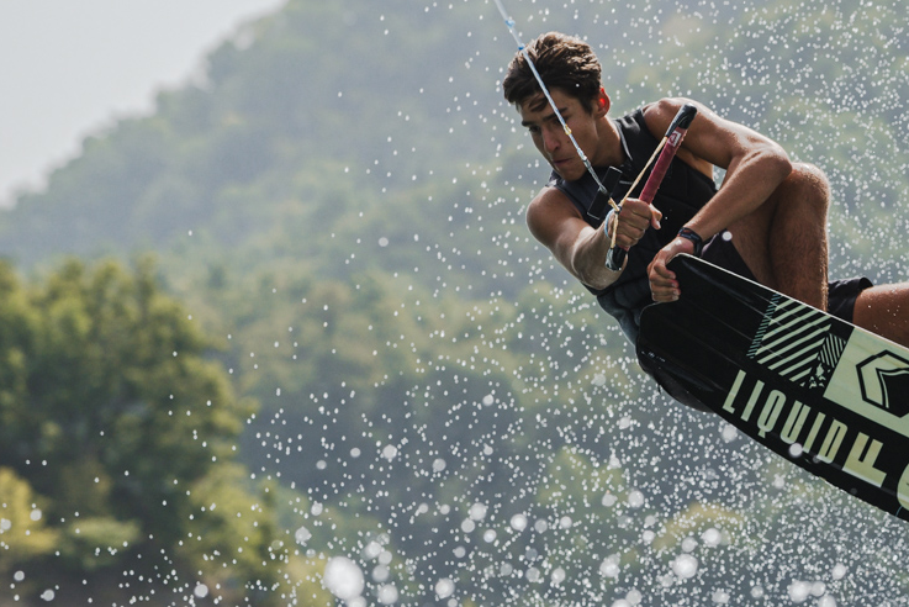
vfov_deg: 3.4
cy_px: 429
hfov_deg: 5.1
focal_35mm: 407
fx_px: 10280
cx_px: 770
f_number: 6.3
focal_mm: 200
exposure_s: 1/1600
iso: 280
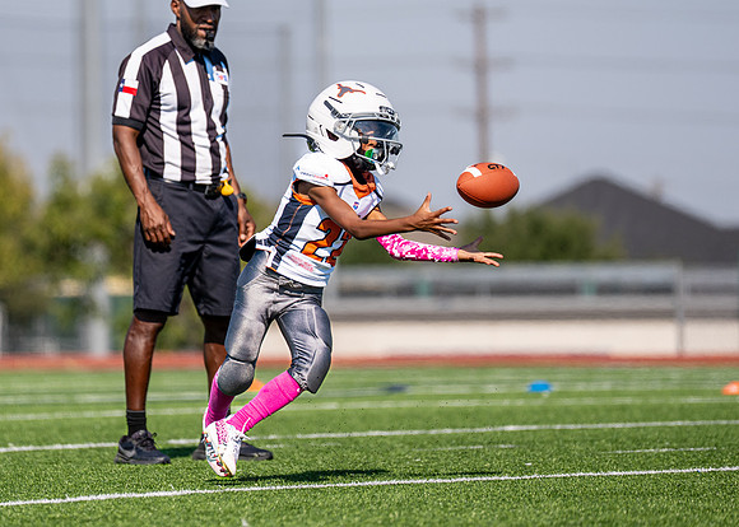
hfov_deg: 6.3
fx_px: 6753
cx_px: 243
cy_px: 216
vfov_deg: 4.5
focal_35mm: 322
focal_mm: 200
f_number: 2.8
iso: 100
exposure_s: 1/3200
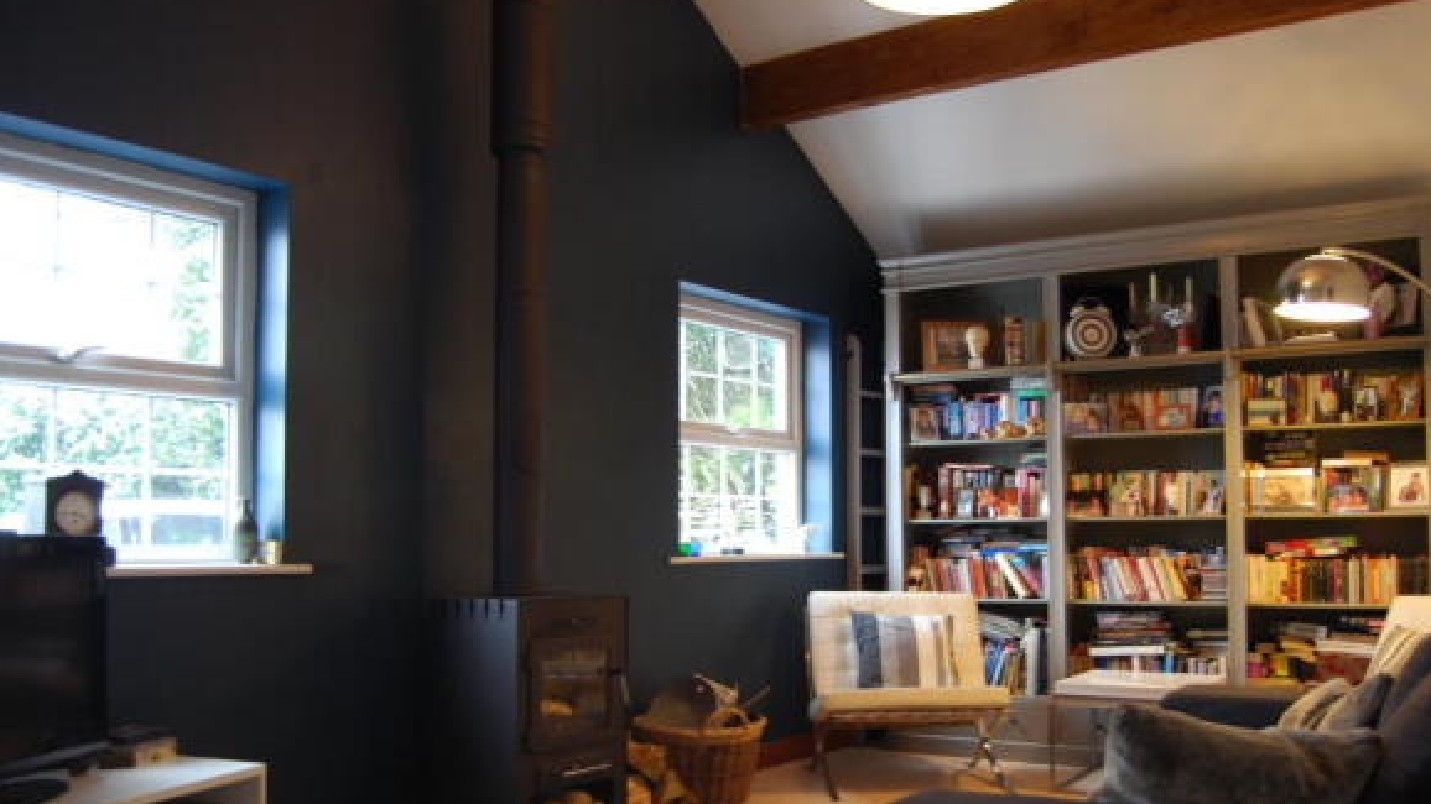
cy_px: 486
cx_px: 766
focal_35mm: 32
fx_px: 1214
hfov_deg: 61.0
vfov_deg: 36.5
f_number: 3.5
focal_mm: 18
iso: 400
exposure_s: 1/10
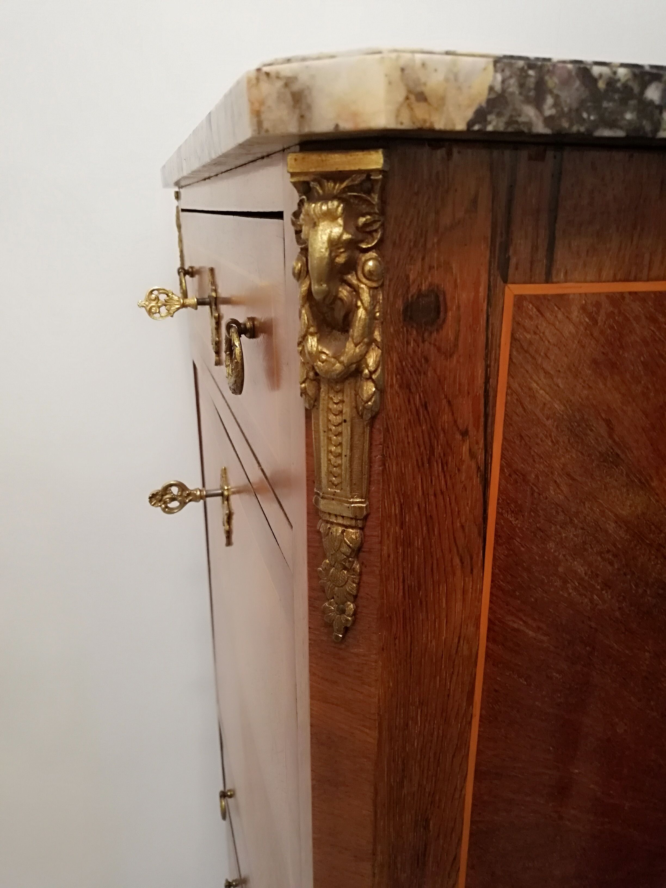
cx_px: 333
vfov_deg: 67.3
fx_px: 667
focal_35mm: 26
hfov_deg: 53.1
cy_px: 444
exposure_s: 1/20
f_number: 2.2
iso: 640
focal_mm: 3.81
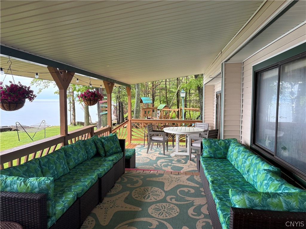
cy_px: 114
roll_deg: +0.6
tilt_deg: -3.7
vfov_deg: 53.1
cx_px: 153
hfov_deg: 67.3
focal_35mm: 26
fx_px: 230
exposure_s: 1/284
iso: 64
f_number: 1.6
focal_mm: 5.96
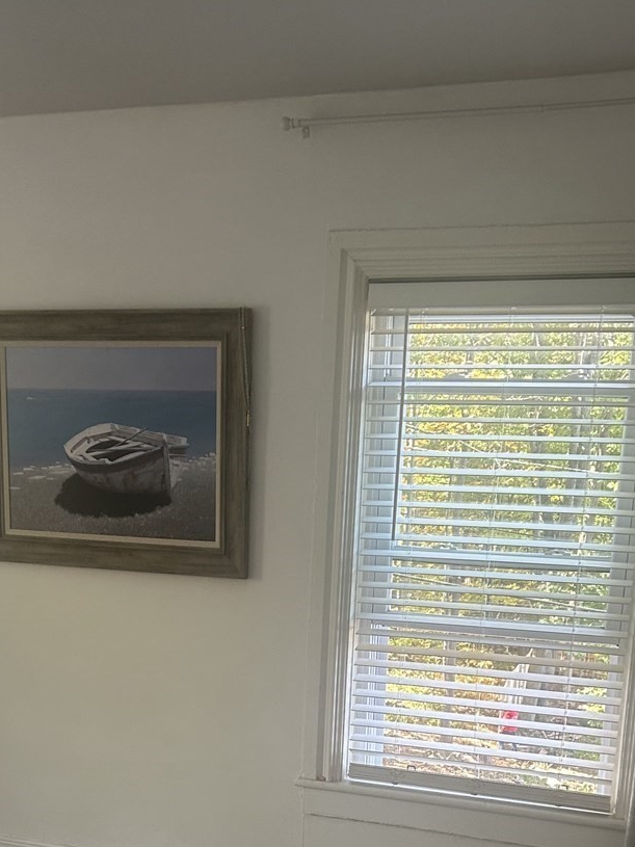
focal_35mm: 49
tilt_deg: -12.0
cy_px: 691
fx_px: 1199
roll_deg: -2.0
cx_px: 280
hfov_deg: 29.6
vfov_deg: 37.4
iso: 125
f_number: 1.5
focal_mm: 5.7
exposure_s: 1/121
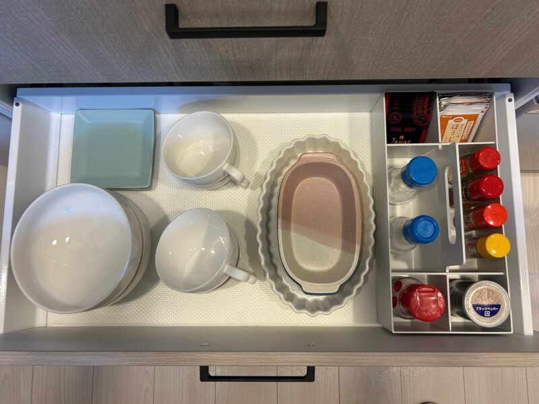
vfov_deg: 53.1
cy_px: 202
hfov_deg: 67.3
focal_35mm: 26
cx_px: 270
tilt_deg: -81.3
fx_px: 405
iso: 100
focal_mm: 5.7
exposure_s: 1/100
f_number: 1.5
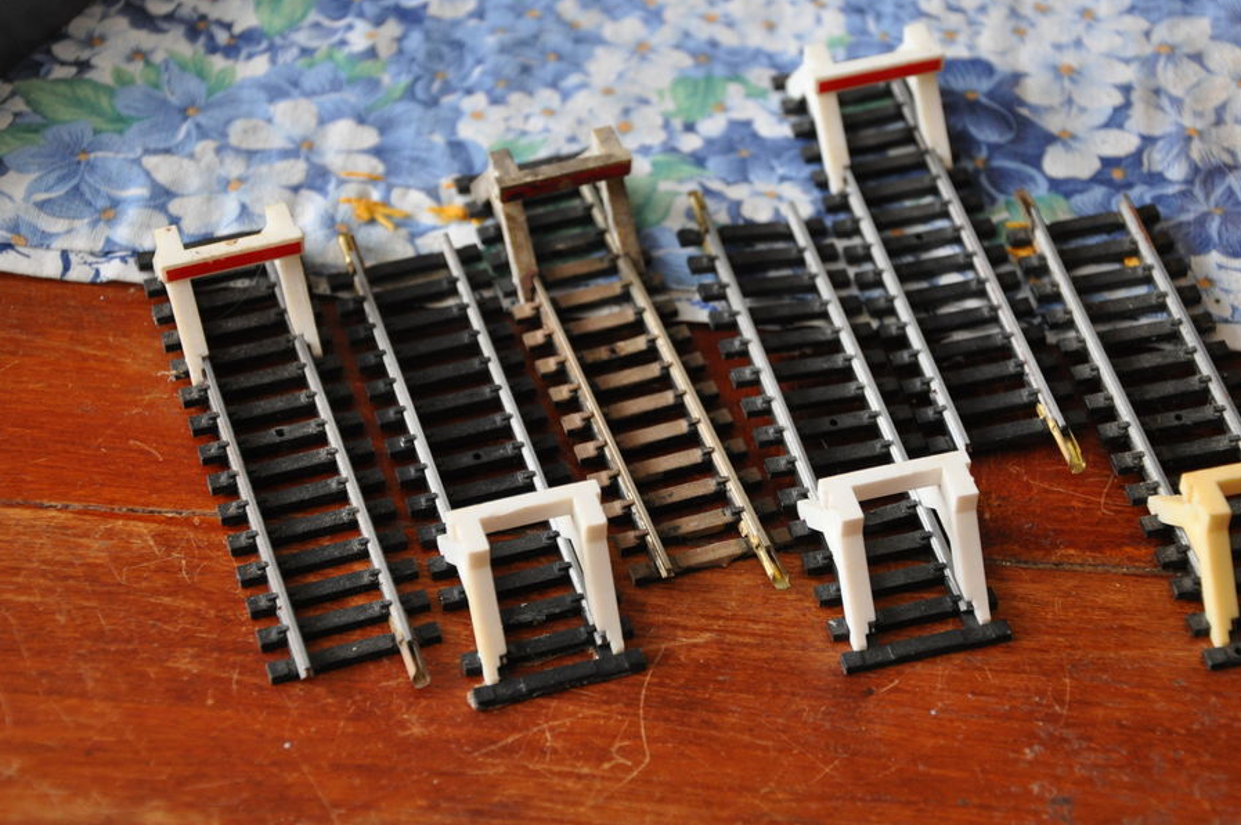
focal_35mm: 97
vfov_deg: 14.1
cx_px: 659
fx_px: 3340
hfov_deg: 21.0
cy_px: 399
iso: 900
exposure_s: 1/30
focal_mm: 58
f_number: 5
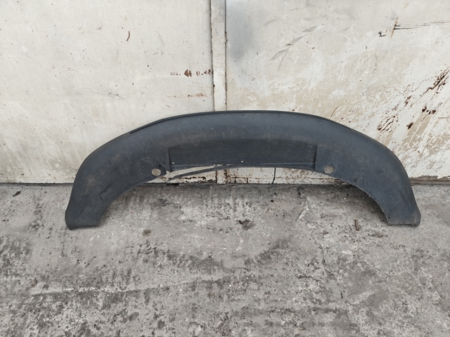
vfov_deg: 56.8
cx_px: 225
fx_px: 312
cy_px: 168
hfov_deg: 71.6
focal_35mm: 24
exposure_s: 1/288
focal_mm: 5.59
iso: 80
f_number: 1.8
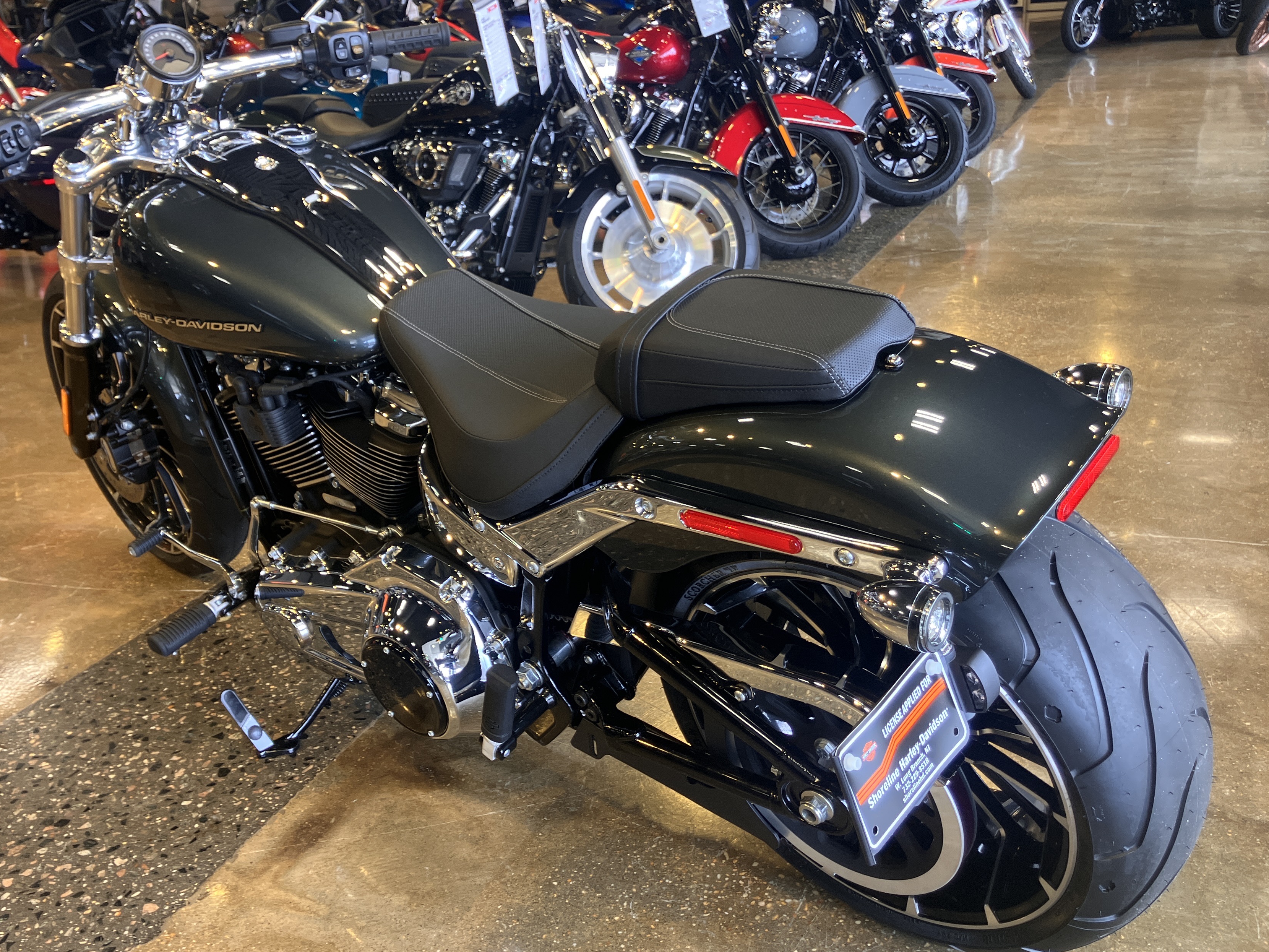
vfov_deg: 41.8
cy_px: 435
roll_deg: +4.9
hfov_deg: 53.7
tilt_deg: -19.4
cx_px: 540
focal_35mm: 34
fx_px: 1246
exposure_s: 1/60
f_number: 1.8
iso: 50
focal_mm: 3.99
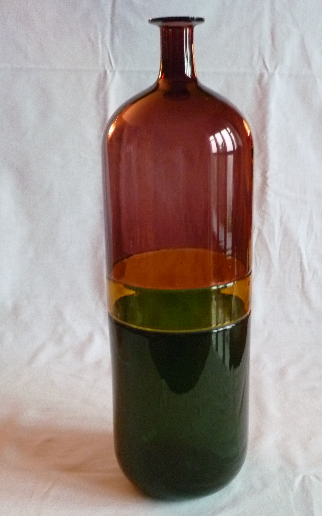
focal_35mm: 45
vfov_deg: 44.4
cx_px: 177
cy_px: 260
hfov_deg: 28.6
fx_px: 632
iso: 800
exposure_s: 1/15
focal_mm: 7.5
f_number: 3.3
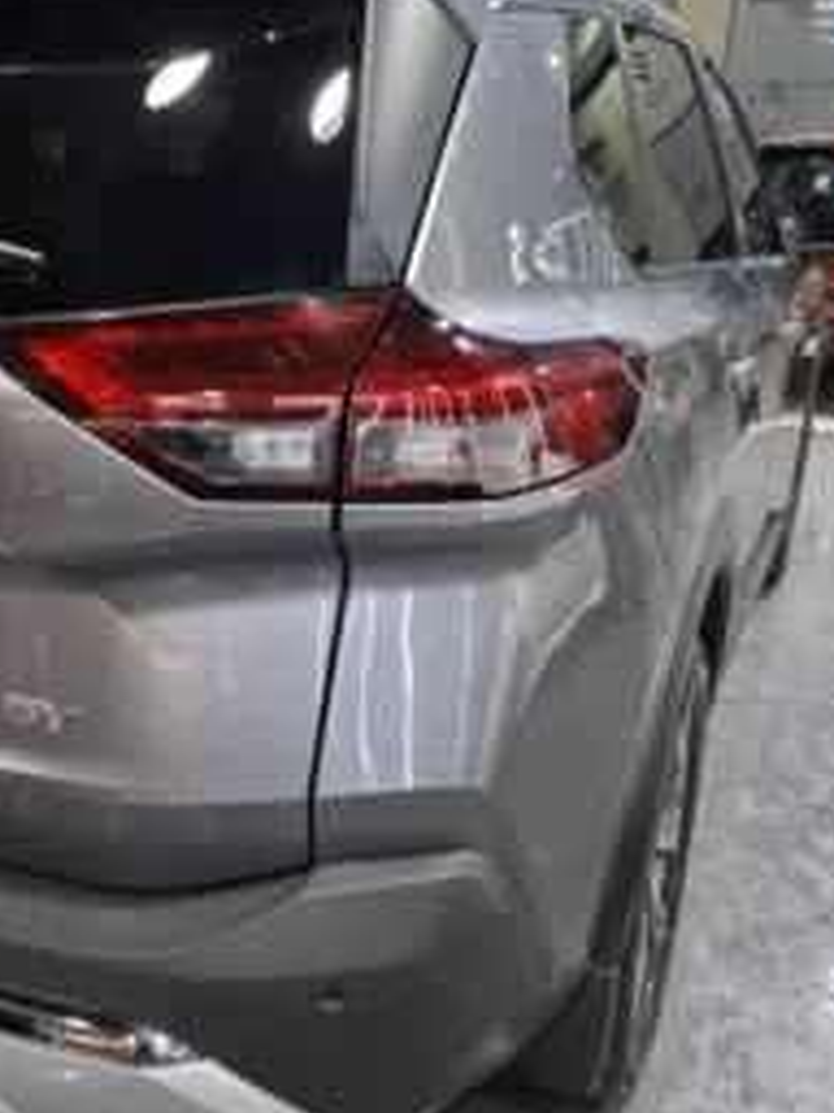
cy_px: 565
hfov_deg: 38.8
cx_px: 230
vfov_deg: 51.4
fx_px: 1156
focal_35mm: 36
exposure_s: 1/50
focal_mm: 5.54
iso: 250
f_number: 1.8
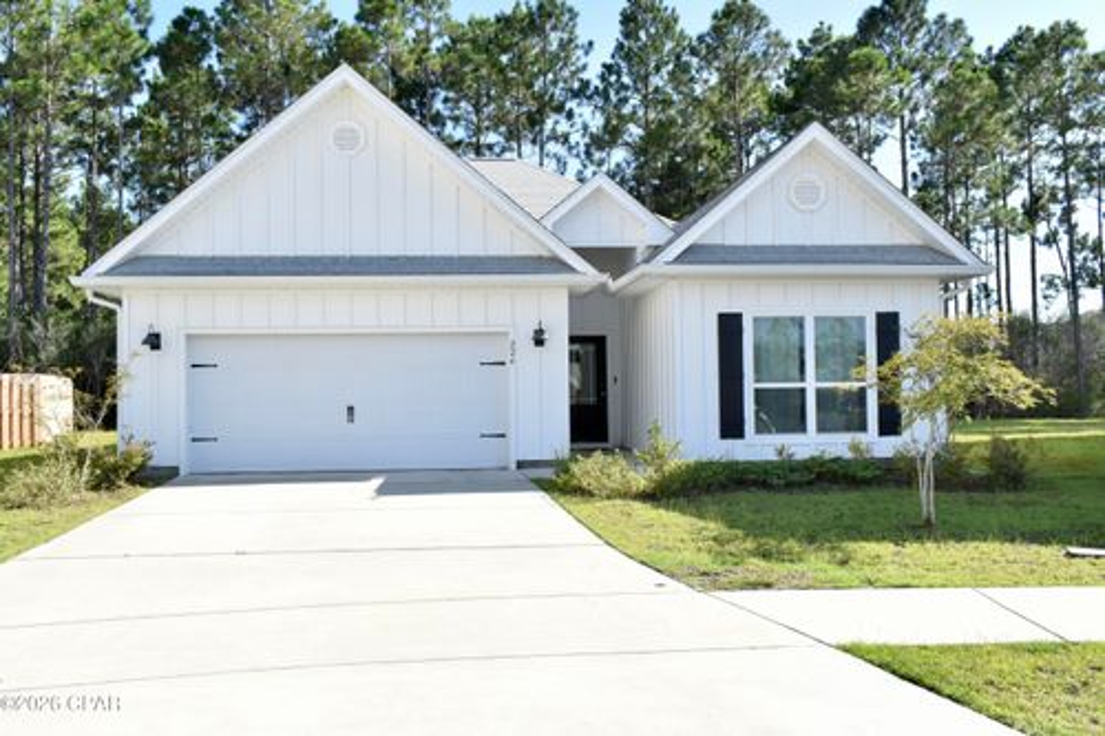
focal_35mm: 32
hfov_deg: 59.5
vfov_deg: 41.7
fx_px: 967
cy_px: 368
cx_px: 552
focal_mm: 21
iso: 800
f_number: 11
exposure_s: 1/500
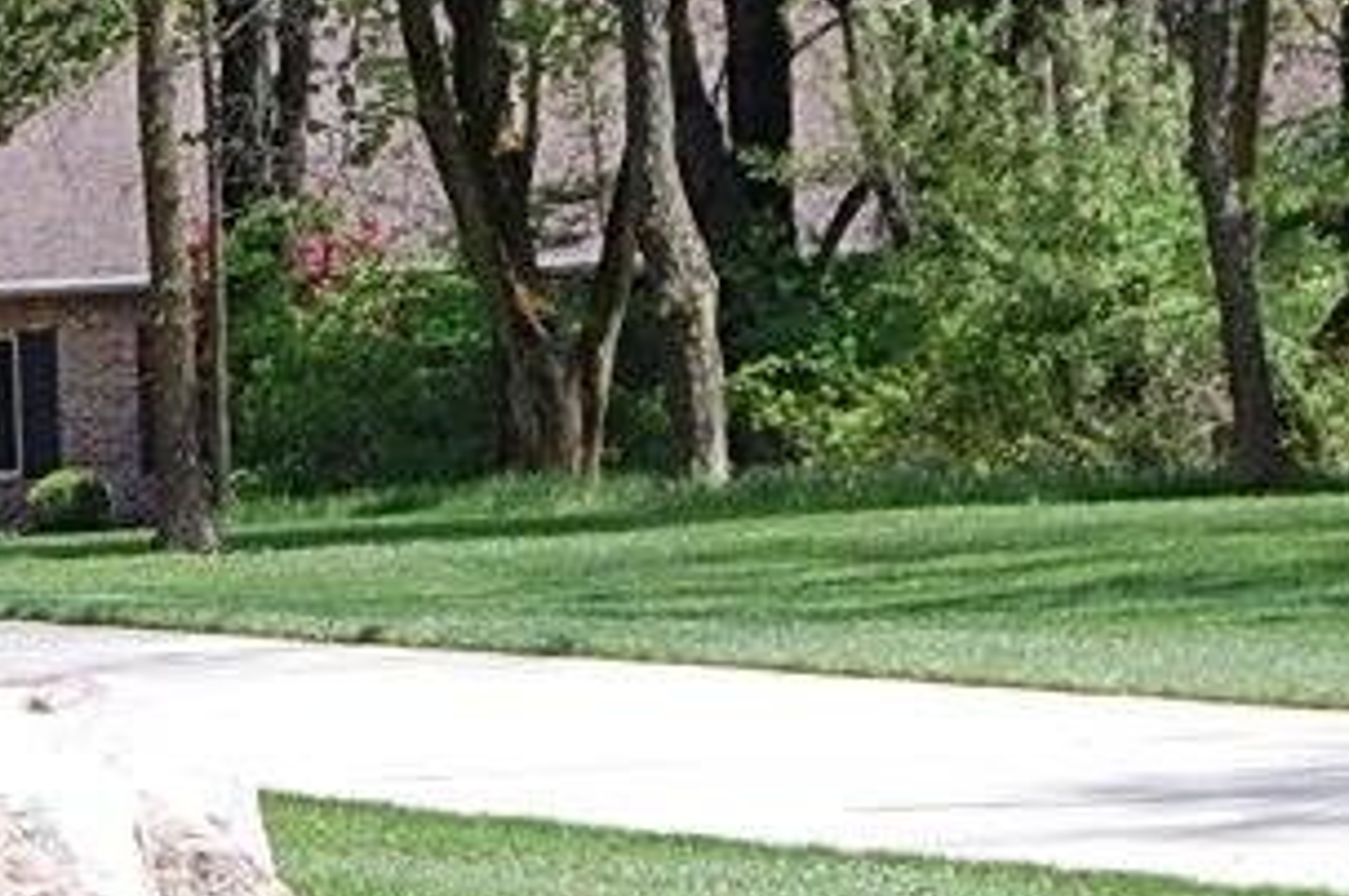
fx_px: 12520
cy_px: 27
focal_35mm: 334
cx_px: -257
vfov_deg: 4.1
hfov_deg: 6.1
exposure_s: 1/320
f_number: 9
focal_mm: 45
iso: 200
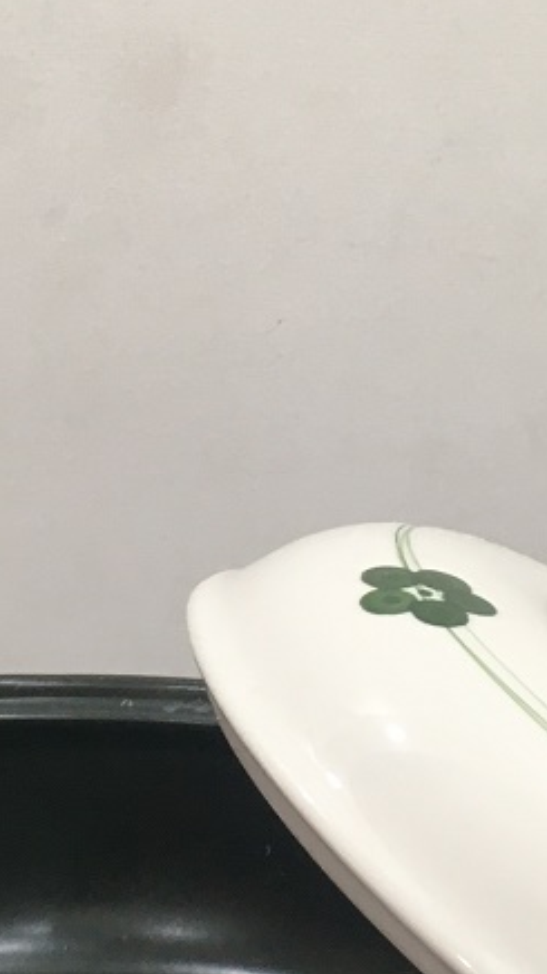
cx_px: 286
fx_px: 2245
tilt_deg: -11.4
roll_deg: -0.8
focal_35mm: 87
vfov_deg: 24.4
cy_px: 563
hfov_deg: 13.9
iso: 80
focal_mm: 4.15
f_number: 2.2
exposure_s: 1/33
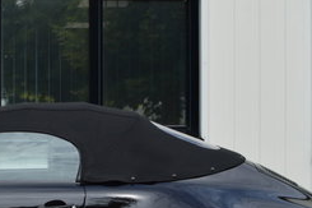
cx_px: -14
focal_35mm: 94
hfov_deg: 20.8
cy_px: 141
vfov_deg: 14.5
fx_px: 814
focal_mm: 20
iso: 100
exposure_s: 1/250
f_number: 8
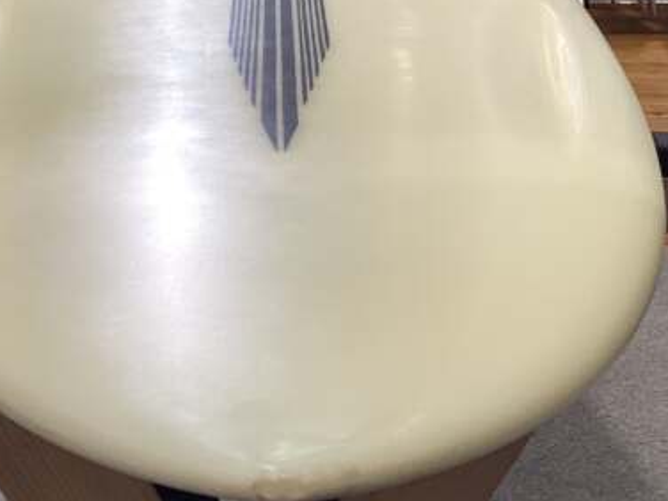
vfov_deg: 22.2
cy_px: 183
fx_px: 1274
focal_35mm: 66
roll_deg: -0.8
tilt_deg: -22.0
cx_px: 284
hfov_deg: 29.3
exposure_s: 1/120
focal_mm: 3.3
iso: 80
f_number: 2.4
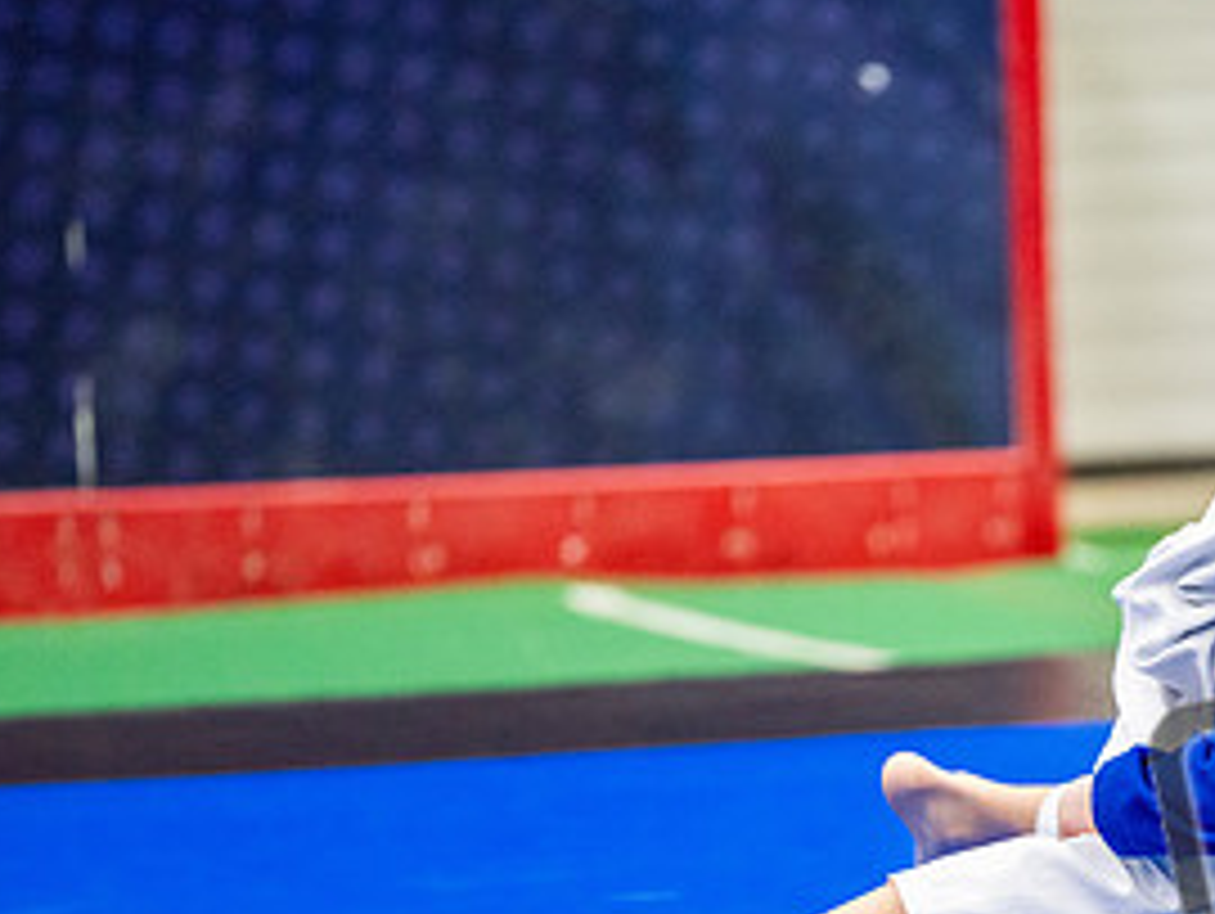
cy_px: 781
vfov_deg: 3.6
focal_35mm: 413
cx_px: 1161
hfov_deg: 4.8
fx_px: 14509
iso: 5000
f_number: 2.8
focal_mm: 200
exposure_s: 1/500
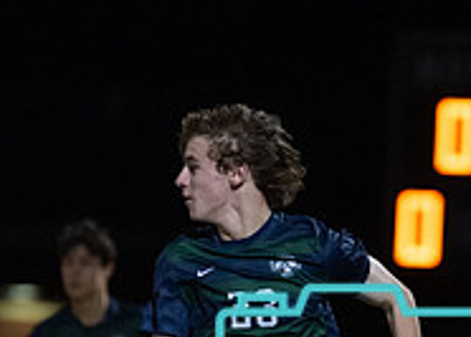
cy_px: 499
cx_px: 449
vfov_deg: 1.6
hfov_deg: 2.2
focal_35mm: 917
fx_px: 12271
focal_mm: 200
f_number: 2.8
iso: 2500
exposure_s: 1/1250
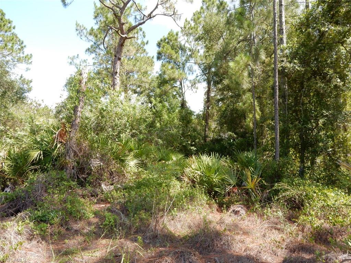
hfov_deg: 69.4
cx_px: 176
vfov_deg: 54.9
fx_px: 253
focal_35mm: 25
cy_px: 132
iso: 125
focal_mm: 4.5
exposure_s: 1/250
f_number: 3.7
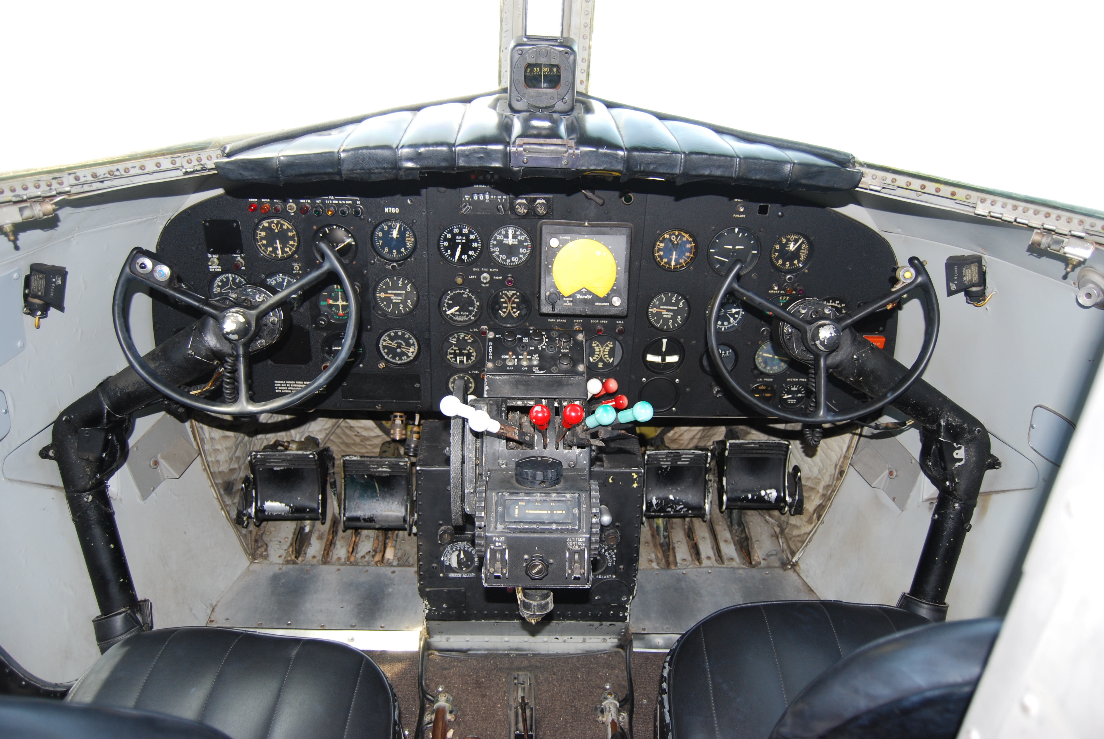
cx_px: 552
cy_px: 370
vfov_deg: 48.0
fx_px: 829
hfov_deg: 67.3
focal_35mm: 27
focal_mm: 18
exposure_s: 1/60
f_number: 3.5
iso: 200
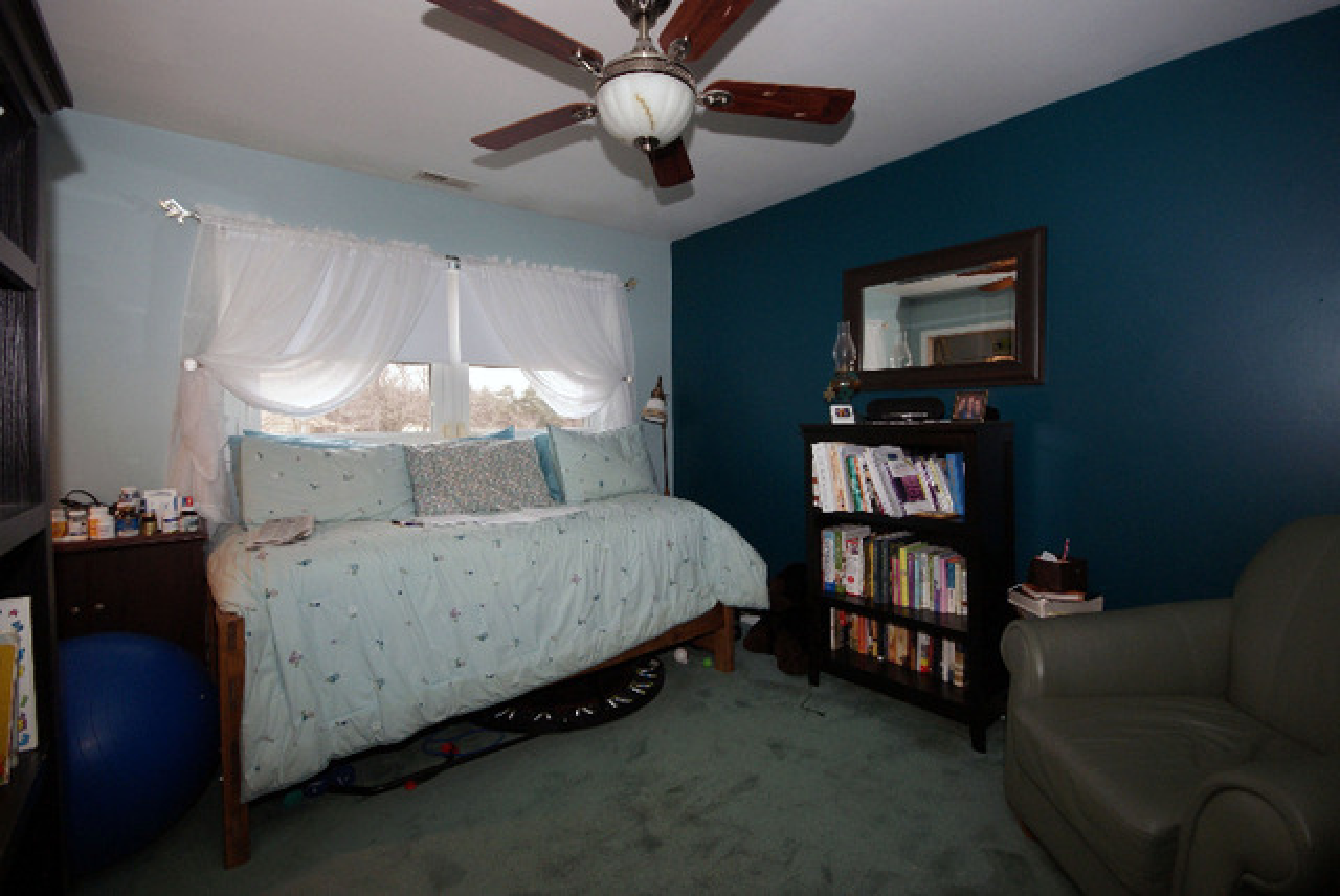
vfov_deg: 77.4
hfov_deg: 100.3
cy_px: 448
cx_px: 670
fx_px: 559
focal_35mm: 15
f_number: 5.6
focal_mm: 10
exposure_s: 1/60
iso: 400
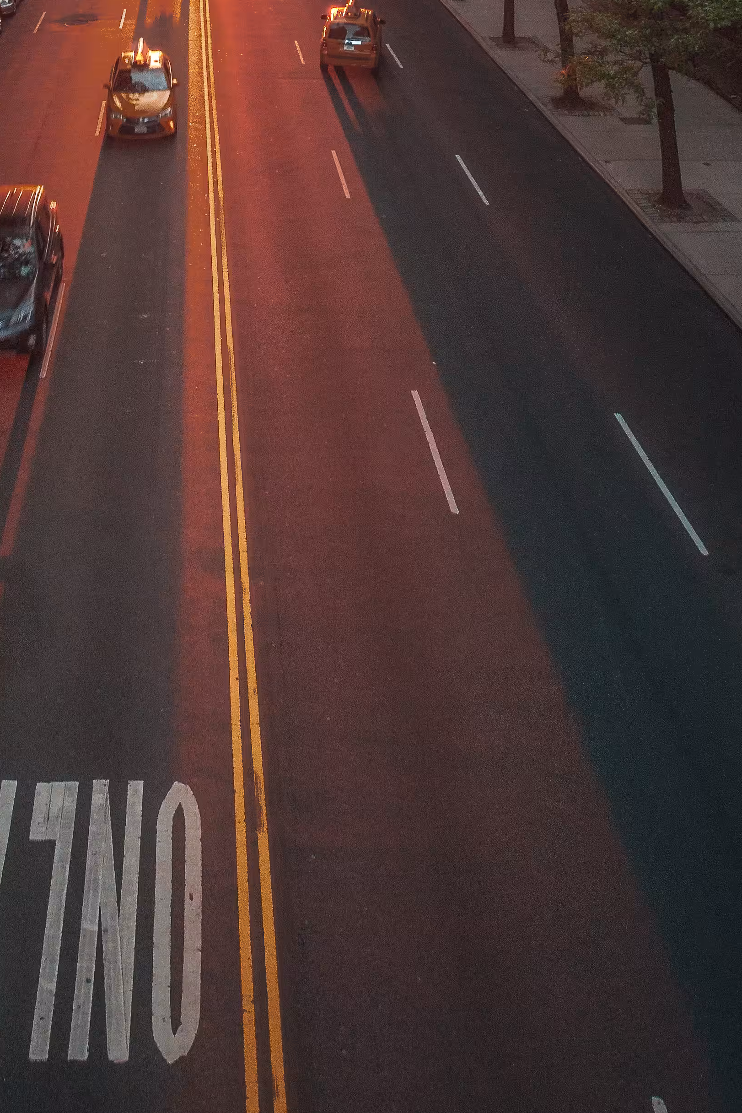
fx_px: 1144
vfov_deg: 39.1
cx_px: 217
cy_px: -196
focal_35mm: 37
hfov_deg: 35.4
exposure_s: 1/50
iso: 100
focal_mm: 10
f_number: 9
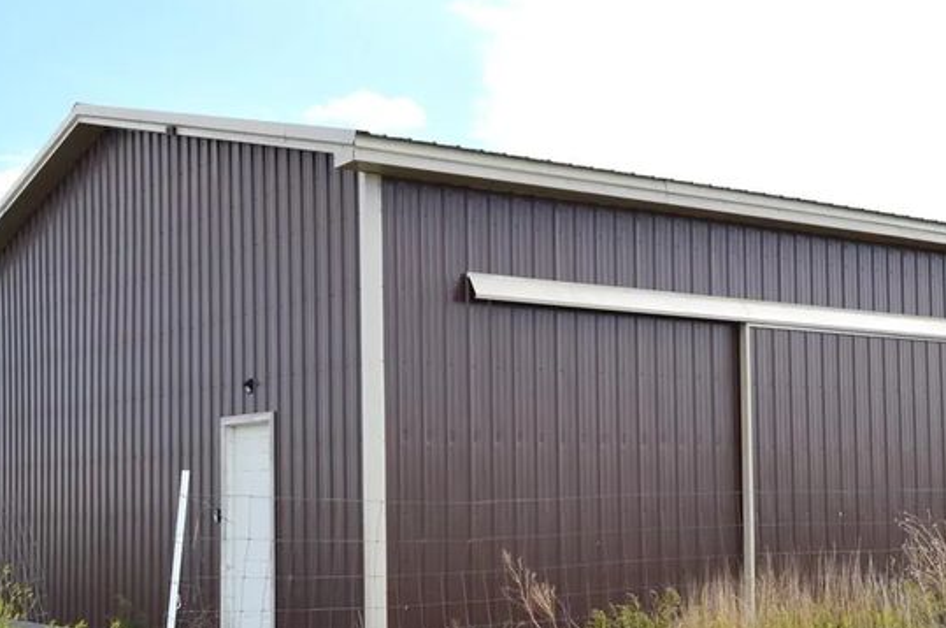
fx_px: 1496
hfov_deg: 34.9
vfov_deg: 23.6
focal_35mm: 57
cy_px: 421
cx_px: 595
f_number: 8
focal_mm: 20
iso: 100
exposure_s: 1/200
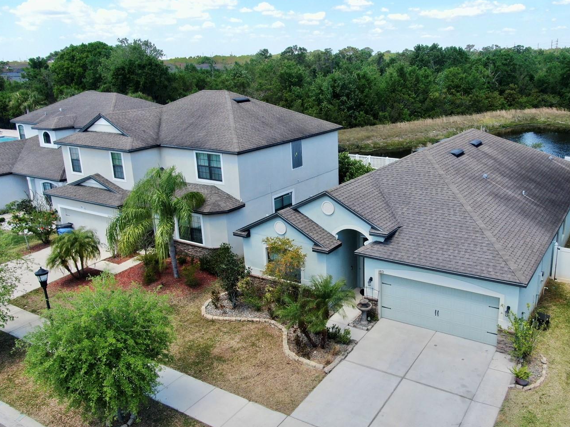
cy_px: 212
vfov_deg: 46.8
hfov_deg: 59.4
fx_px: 494
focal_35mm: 30
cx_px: 344
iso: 100
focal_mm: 4.39
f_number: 2.8
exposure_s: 1/640
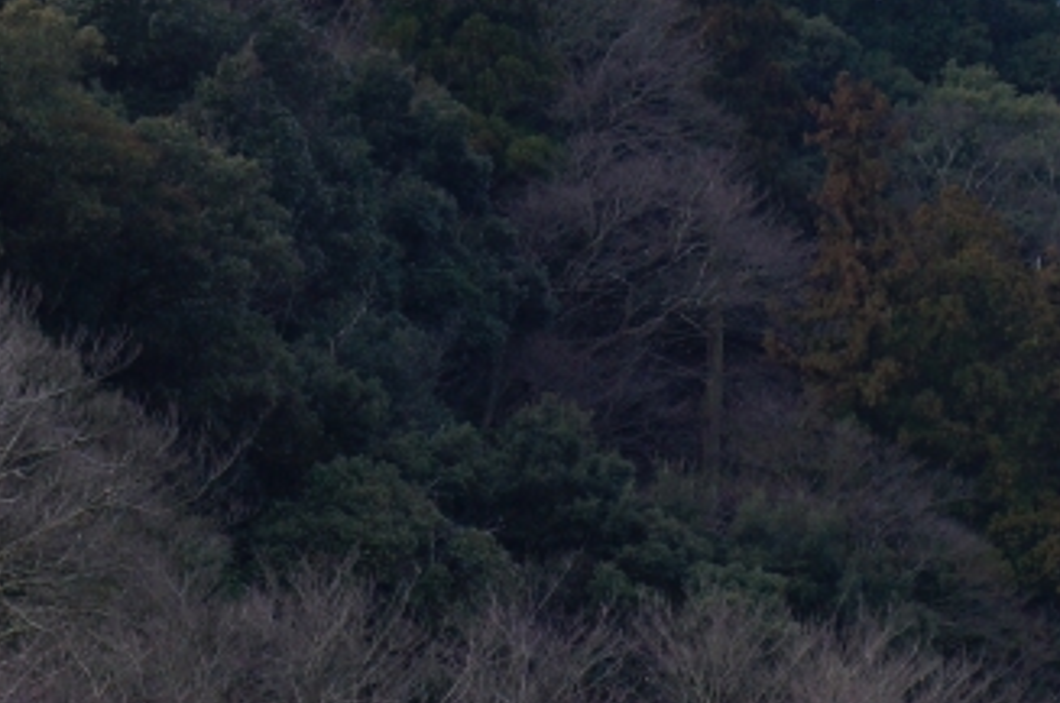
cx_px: 389
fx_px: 7425
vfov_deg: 5.4
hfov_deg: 8.2
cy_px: -230
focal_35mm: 253
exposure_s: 1/160
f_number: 11
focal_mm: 55
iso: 200
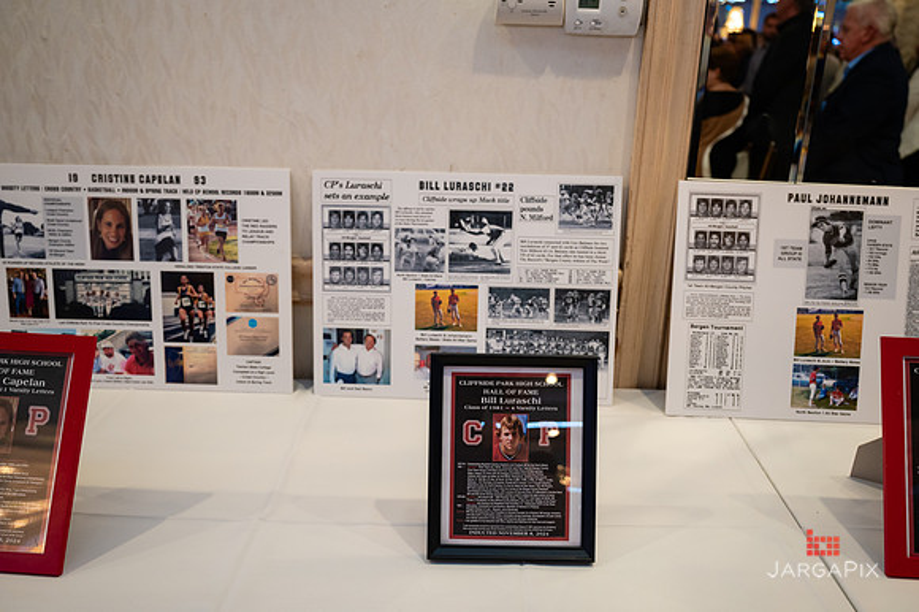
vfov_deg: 47.1
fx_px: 702
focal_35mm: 28
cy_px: 306
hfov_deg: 66.4
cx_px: 460
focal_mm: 27.5
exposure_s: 1/200
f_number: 3.2
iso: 1600
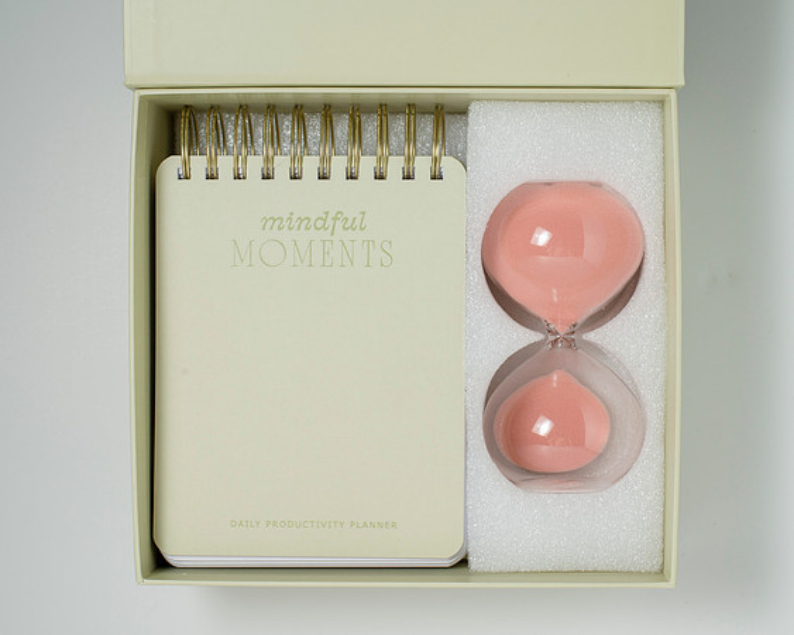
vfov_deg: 22.6
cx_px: 441
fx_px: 1586
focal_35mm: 67
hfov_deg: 28.1
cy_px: 312
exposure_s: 1/200
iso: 200
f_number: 10
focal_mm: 50
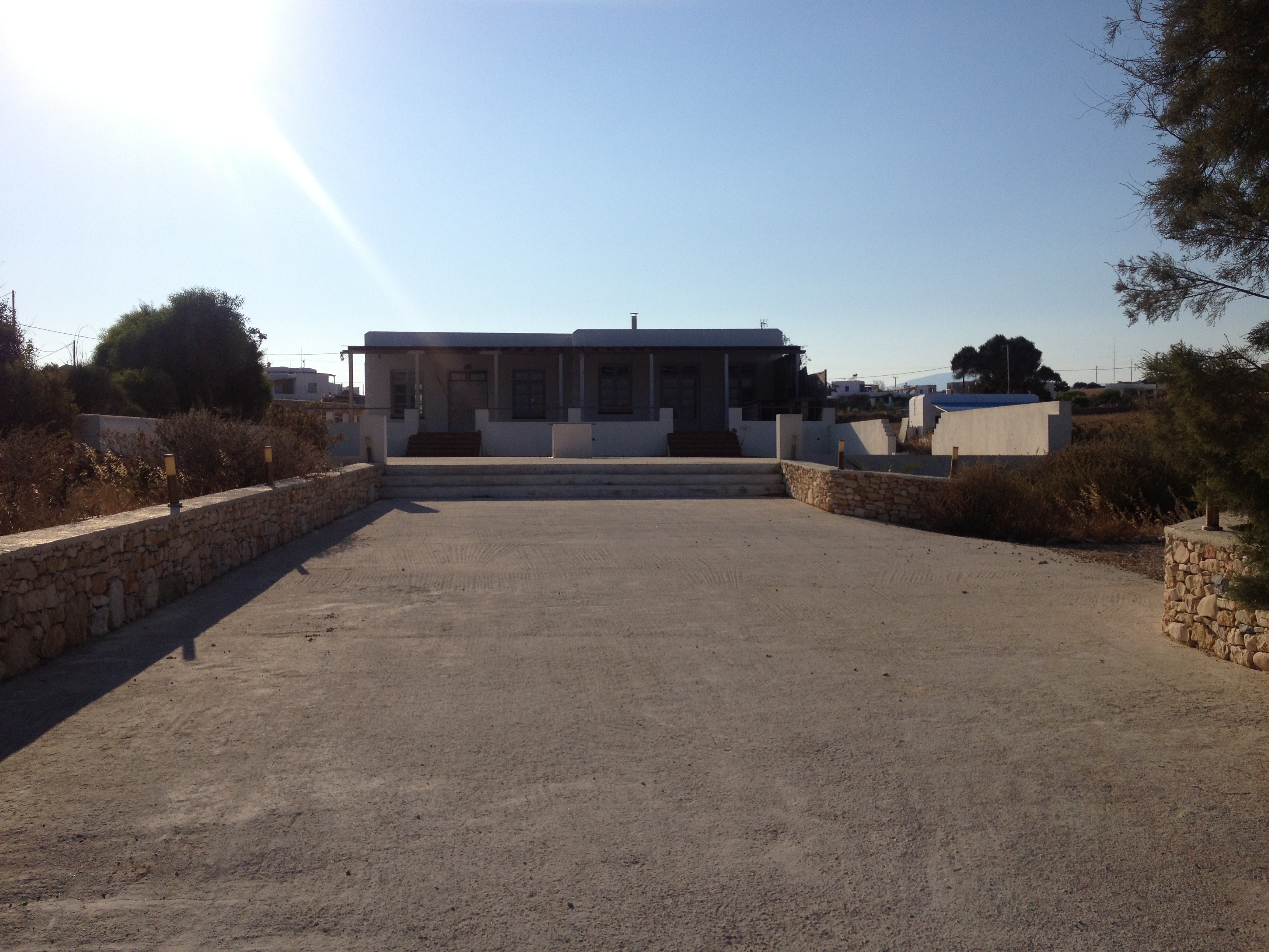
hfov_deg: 52.6
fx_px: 1283
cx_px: 634
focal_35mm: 35
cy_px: 476
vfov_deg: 40.7
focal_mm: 4.28
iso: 50
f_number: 2.4
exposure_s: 1/4255
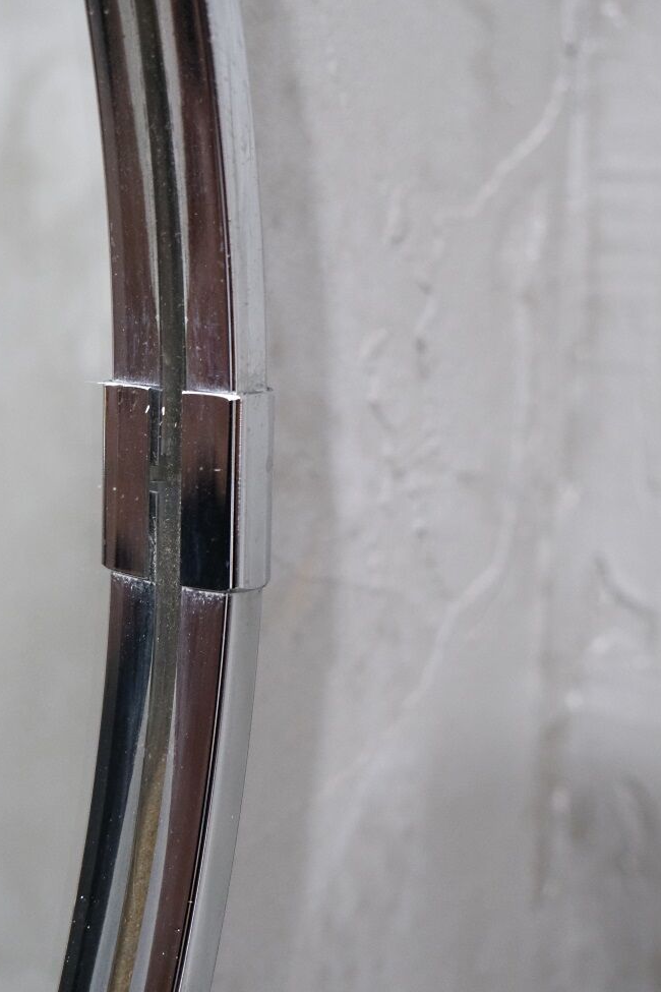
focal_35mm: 60
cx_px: 320
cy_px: 467
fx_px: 1652
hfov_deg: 22.6
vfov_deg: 33.4
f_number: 4
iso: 4000
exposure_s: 1/45
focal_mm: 30.8
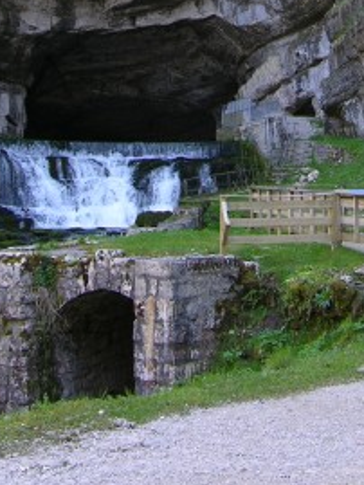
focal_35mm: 100
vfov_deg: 18.3
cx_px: 231
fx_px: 1401
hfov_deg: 14.8
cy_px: -139
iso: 50
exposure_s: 1/45.4
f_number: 2.8
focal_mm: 8.9
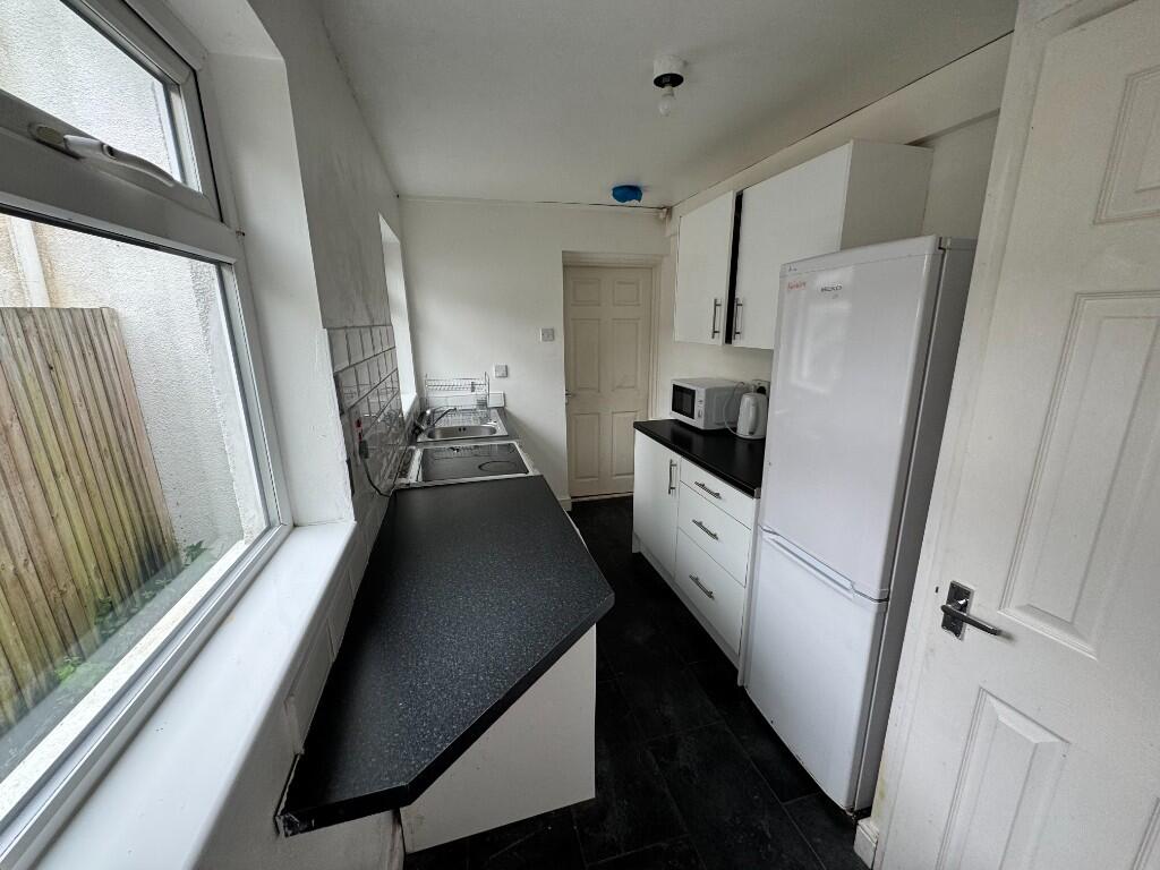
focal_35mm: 14
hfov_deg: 102.1
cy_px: 435
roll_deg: +1.4
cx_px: 580
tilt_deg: -10.5
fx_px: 469
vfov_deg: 85.7
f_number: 2.2
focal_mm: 2.22
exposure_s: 1/99
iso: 80
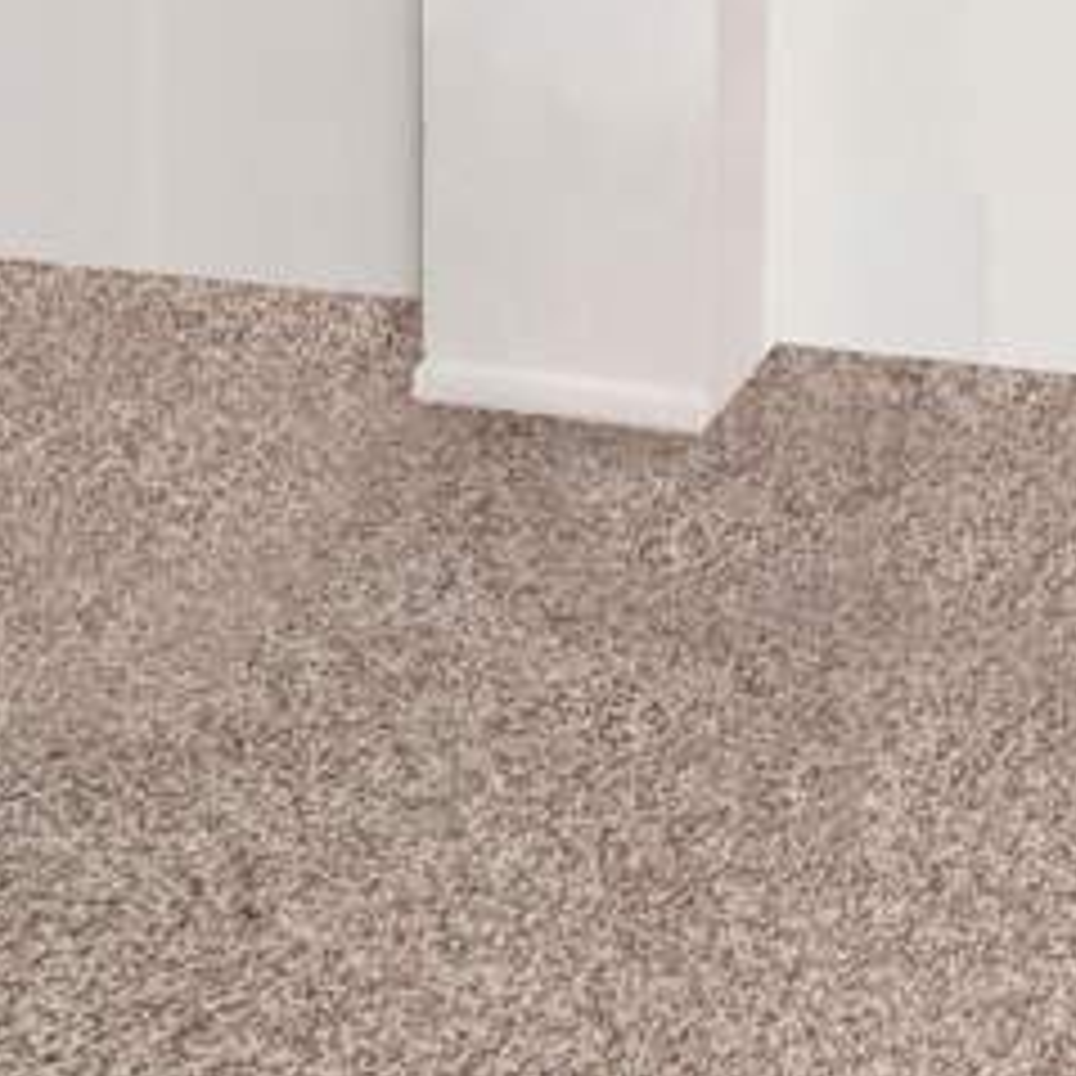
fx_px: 1442
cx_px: 977
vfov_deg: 28.6
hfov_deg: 38.0
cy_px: -488
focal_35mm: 41
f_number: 6.3
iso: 1600
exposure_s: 1/30
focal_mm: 16
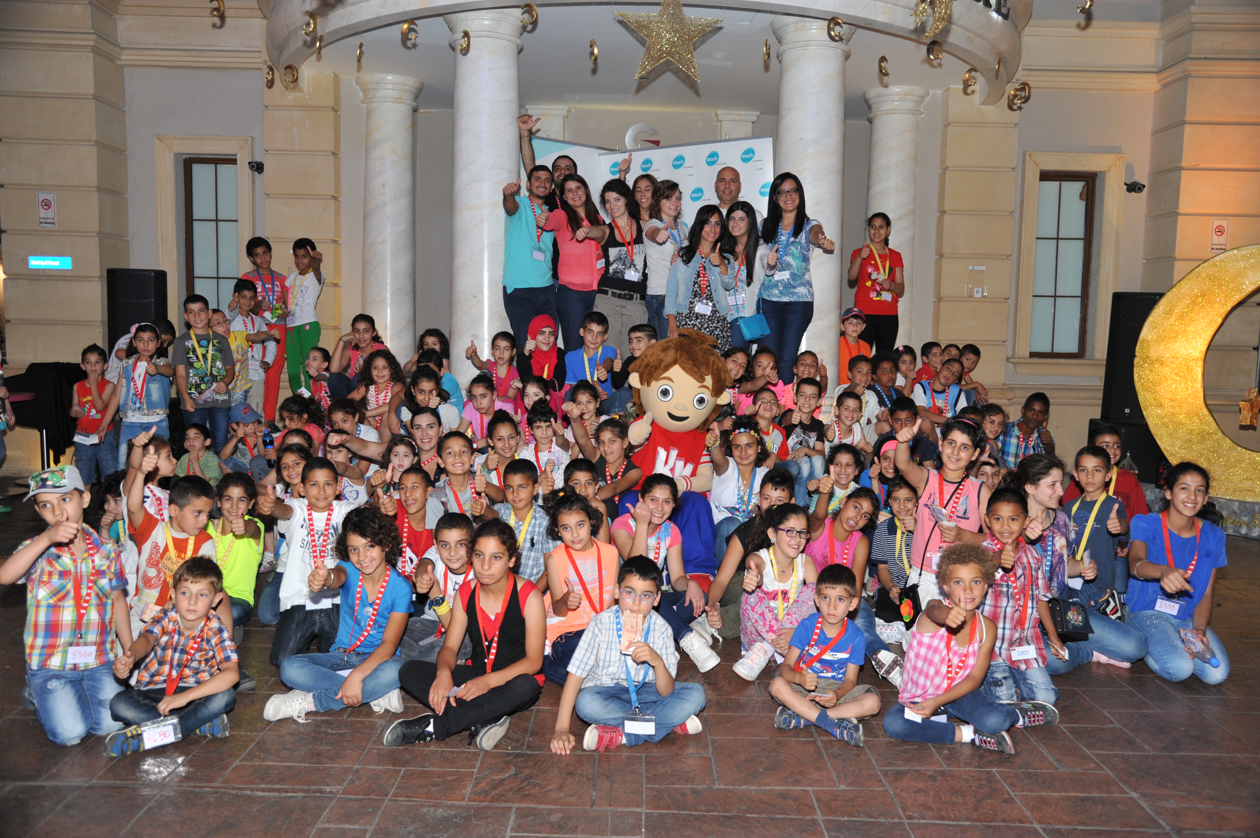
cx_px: 630
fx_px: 1049
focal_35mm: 30
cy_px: 419
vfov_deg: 43.6
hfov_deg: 62.0
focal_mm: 30
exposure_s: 1/125
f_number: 4.5
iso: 800
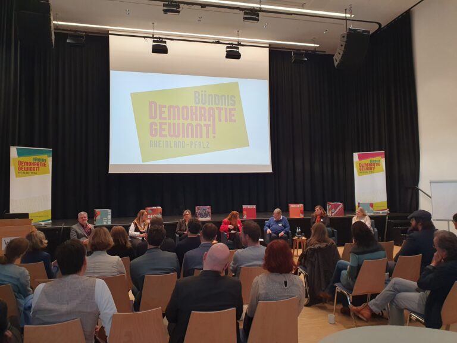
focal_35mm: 26
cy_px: 172
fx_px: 343
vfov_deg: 53.1
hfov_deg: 67.3
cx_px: 228
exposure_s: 1/60
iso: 250
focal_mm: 4.32
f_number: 2.4
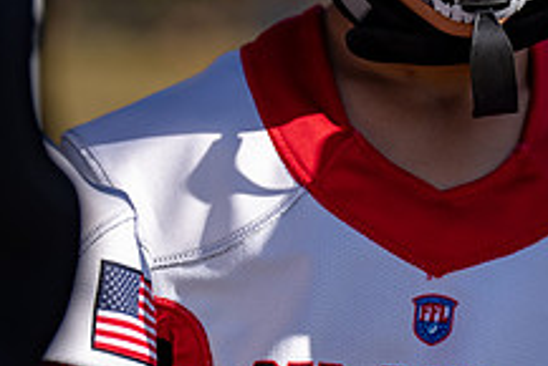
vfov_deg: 3.7
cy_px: 50
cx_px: 400
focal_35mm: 376
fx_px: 5727
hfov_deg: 5.5
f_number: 2.8
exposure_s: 1/2500
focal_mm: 126
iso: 160
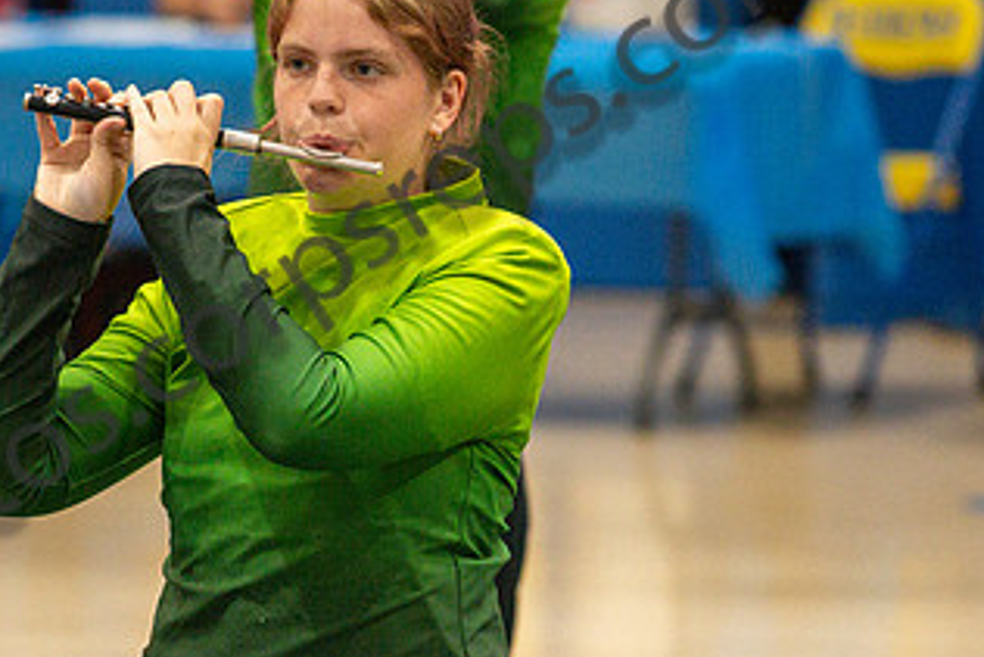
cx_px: 326
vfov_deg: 2.6
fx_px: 14629
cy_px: 469
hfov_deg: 3.9
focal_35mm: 535
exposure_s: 1/500
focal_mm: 190
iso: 6400
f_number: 4
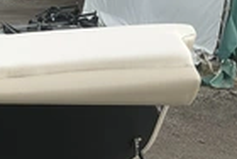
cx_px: -78
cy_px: 125
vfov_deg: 15.9
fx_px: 567
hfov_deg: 21.2
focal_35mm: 86
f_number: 1.8
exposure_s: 1/997
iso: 25
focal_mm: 3
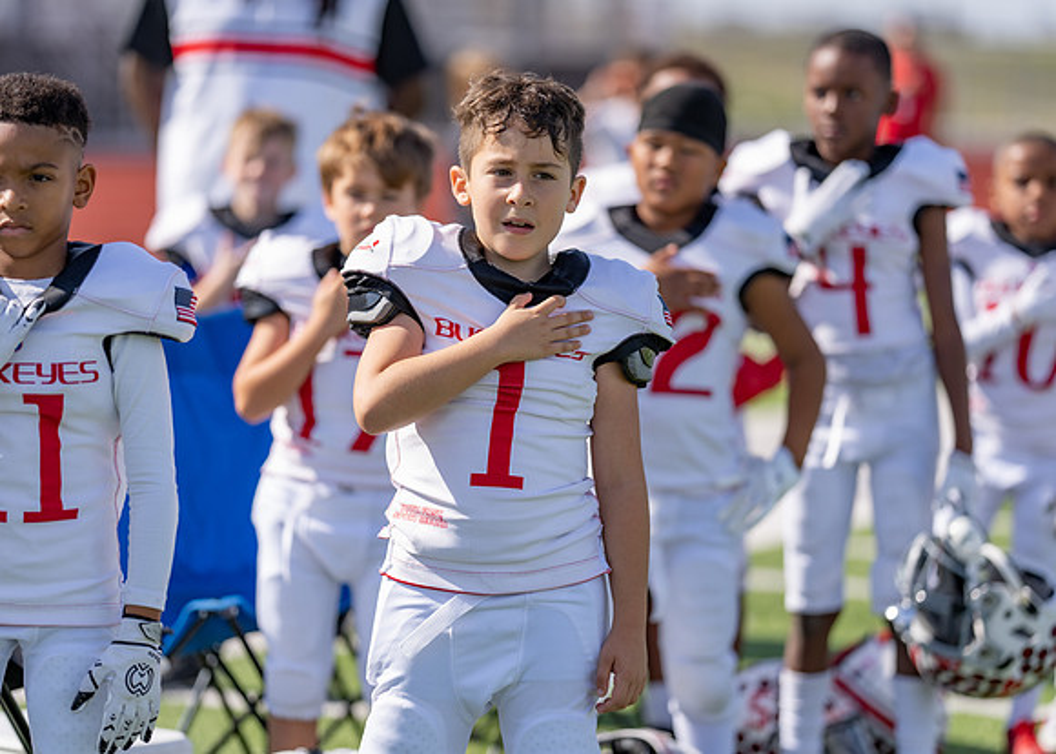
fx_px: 4419
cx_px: 528
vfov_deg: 9.7
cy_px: 377
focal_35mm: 147
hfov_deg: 13.6
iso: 100
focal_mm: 135
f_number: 1.8
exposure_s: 1/4000
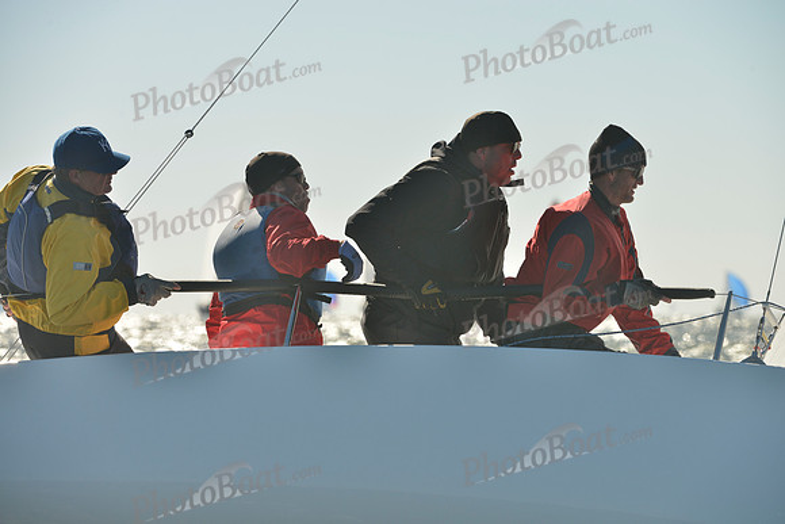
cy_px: 262
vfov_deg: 5.3
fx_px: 5671
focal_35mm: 260
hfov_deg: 7.9
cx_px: 392
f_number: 8
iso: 200
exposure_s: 1/640
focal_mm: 260
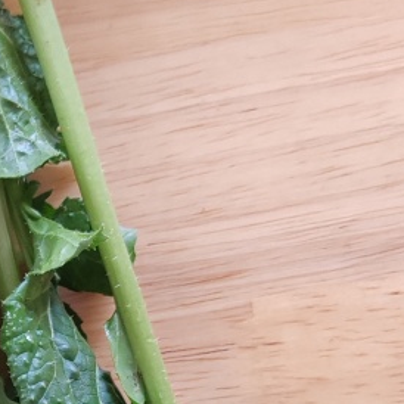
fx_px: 1228
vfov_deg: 18.2
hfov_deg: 17.5
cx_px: -131
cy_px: 414
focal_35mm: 93
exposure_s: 1/100
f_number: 1.9
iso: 2000
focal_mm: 5.52
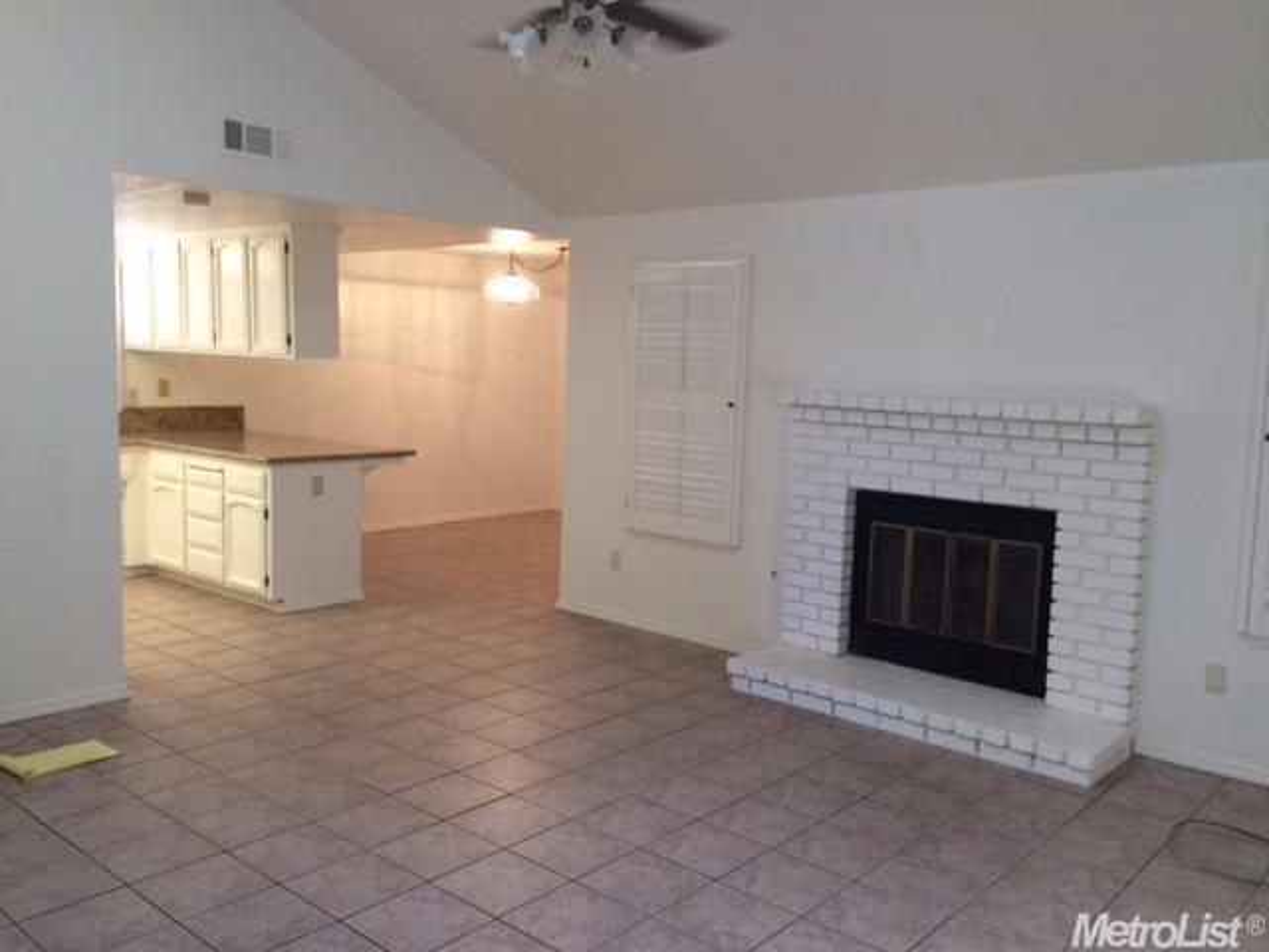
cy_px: 476
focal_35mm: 29
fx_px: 1063
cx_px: 634
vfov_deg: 48.2
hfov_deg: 61.7
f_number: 2.2
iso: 64
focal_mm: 4.15
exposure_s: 1/30
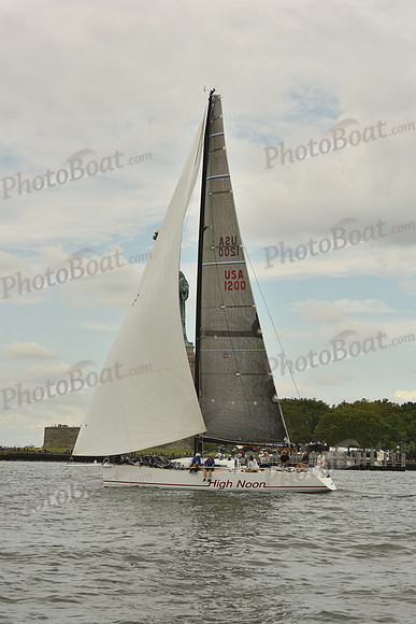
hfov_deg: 14.9
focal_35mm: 92
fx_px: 1594
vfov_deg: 22.1
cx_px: 208
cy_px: 312
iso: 320
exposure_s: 1/1000
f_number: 9
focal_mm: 92
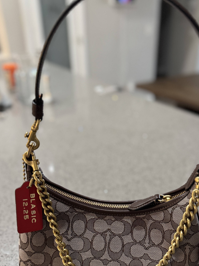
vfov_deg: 53.4
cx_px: 117
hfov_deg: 41.6
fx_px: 261
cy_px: 165
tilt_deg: -29.5
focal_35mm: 34
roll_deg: -0.1
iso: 800
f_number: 1.78
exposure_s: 1/60
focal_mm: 6.76
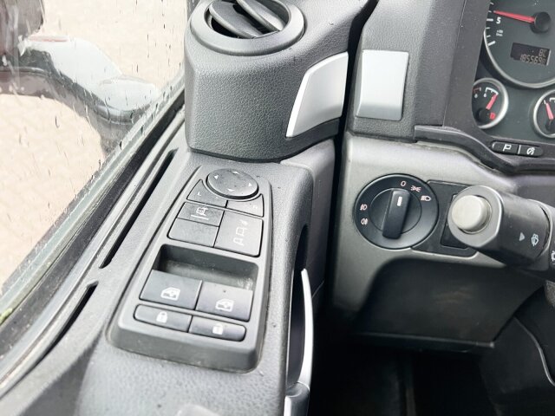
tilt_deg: -44.7
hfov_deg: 67.3
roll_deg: -7.3
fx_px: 417
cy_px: 208
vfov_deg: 53.1
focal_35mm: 26
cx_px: 278
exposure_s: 1/60
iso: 250
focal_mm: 5.7
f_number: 1.5
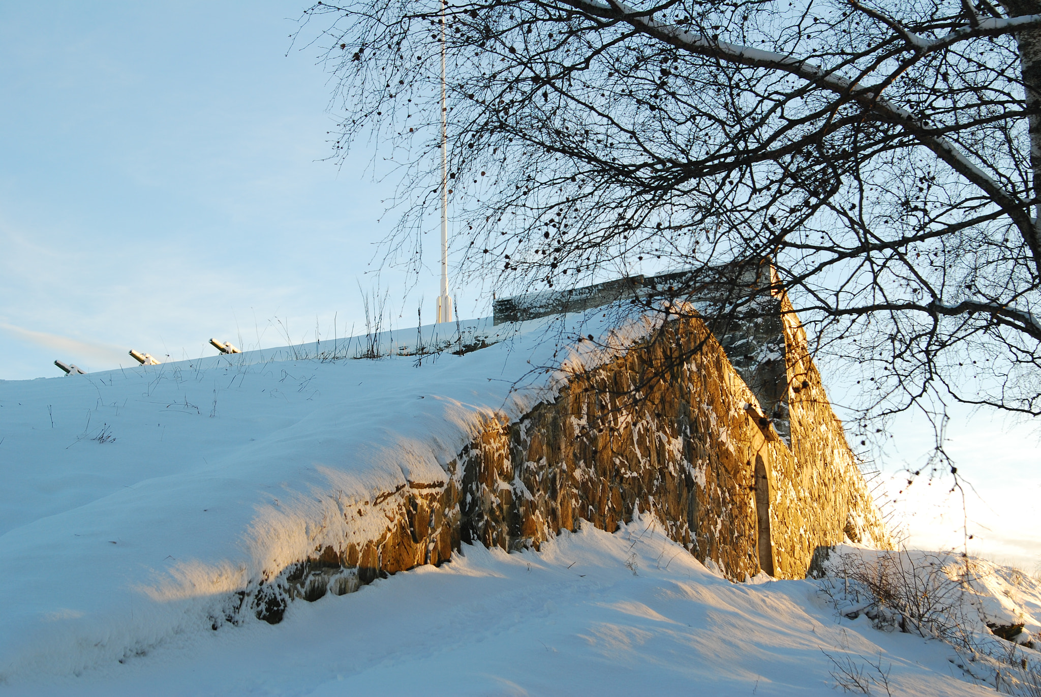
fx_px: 1737
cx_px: 520
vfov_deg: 22.7
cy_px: 348
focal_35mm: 60
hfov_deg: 33.4
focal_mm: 40
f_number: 4.8
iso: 100
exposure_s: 1/125
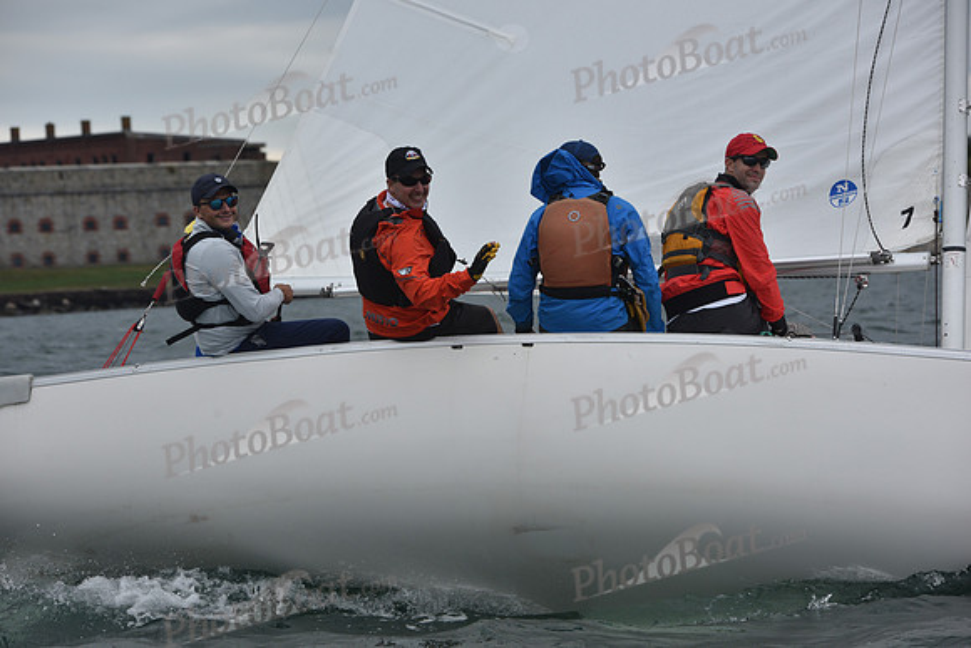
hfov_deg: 13.2
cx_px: 486
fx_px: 4181
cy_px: 324
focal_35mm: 155
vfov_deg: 8.9
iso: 250
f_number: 8
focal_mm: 155
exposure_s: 1/800
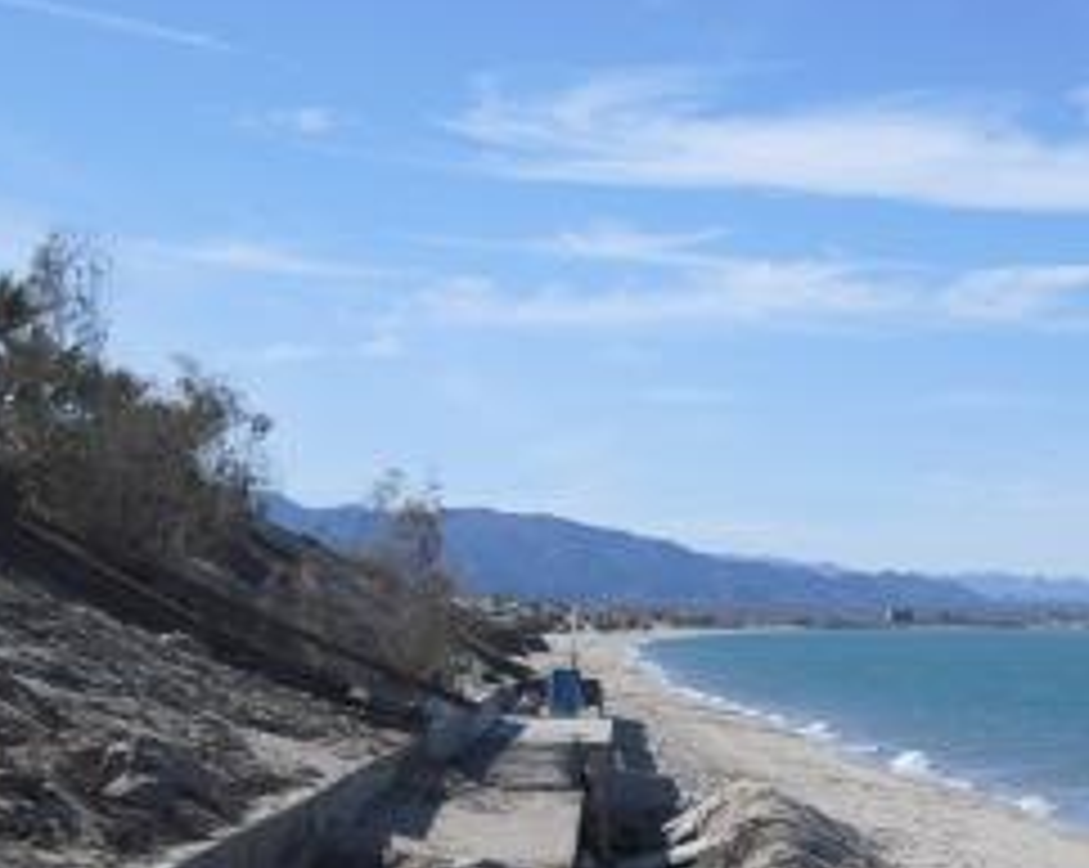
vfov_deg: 16.3
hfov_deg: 20.4
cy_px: 738
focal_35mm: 93
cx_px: 878
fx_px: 2994
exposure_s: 1/200
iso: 64
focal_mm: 6.3
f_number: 7.8
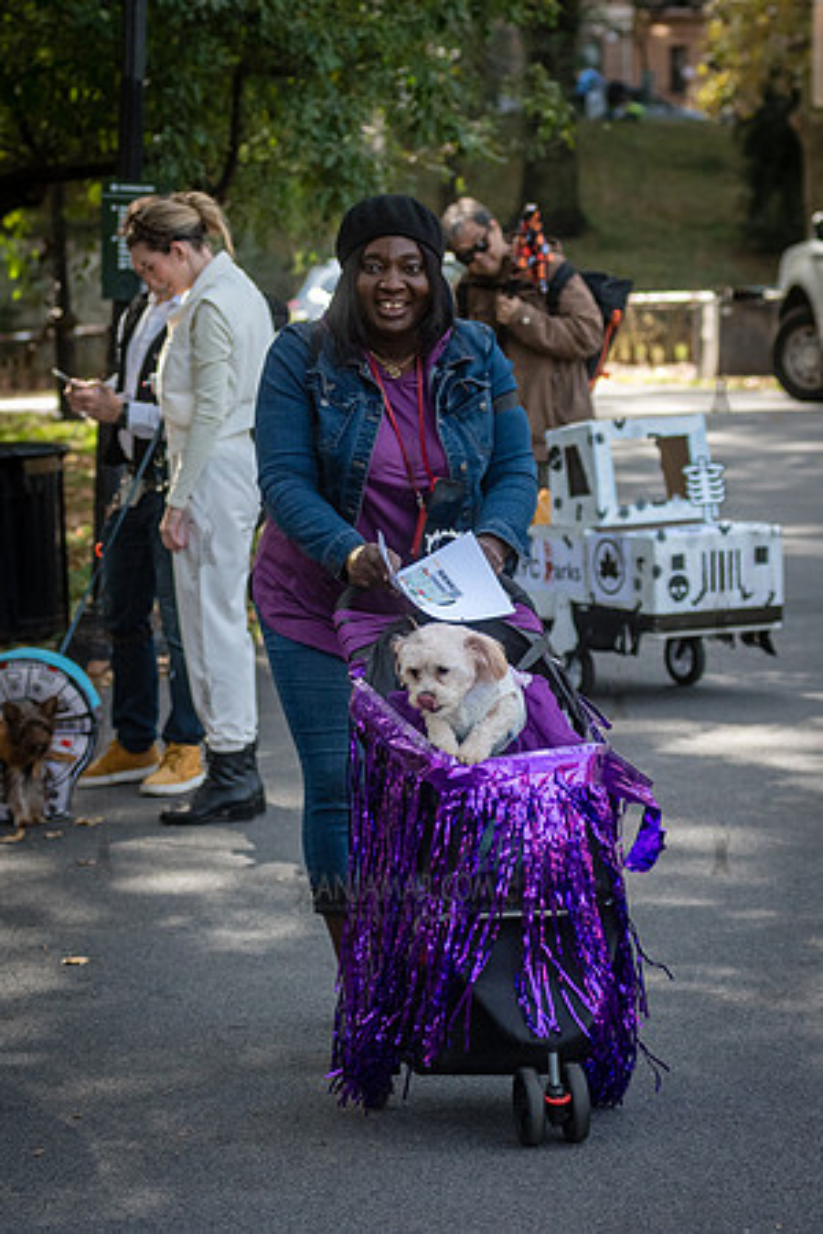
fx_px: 4395
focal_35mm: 128
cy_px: 575
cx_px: 373
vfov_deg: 16.0
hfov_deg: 10.7
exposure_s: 1/2000
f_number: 4
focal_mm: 80
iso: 1000
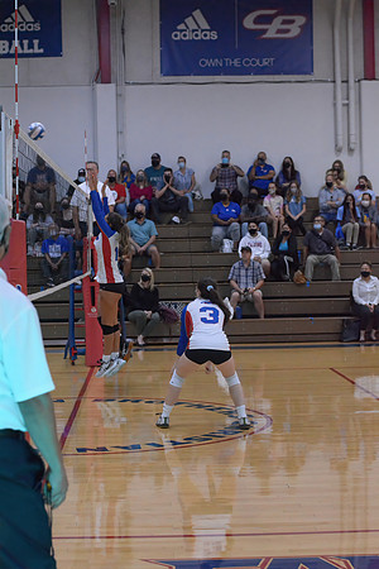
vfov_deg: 27.0
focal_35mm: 75
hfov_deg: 18.2
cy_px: 284
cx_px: 190
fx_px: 1184
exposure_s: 1/640
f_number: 3.5
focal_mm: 50
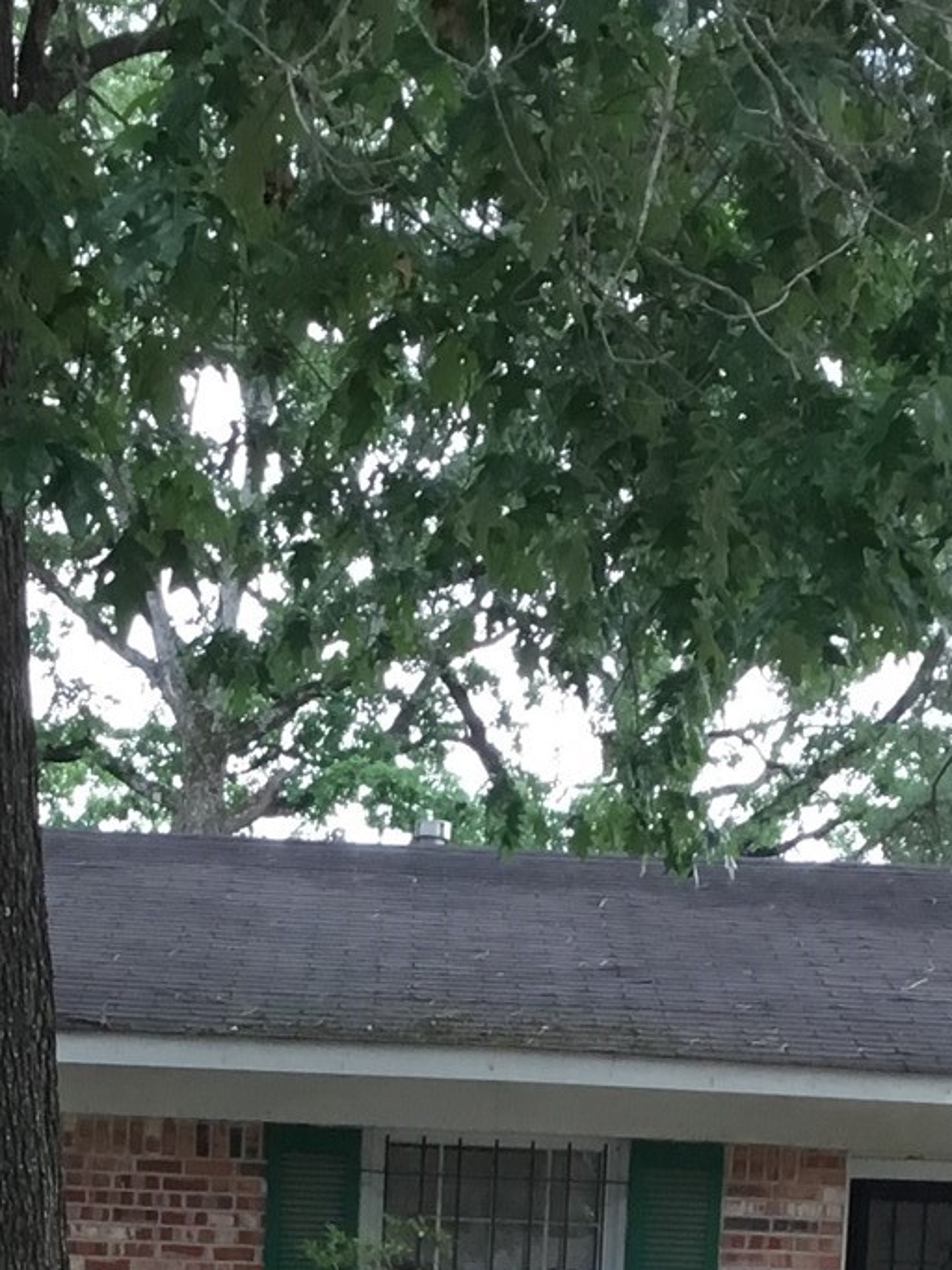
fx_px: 3411
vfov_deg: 19.3
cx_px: 430
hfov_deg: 15.9
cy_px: 1707
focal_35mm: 93
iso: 25
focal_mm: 3.3
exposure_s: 1/40
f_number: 2.4
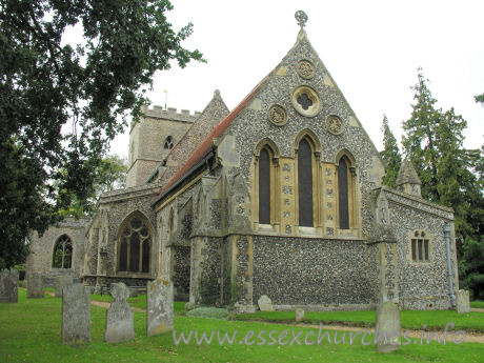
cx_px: 242
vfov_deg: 40.7
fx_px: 489
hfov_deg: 52.6
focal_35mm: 35
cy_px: 182
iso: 50
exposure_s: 1/117
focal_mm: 8.9
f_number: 5
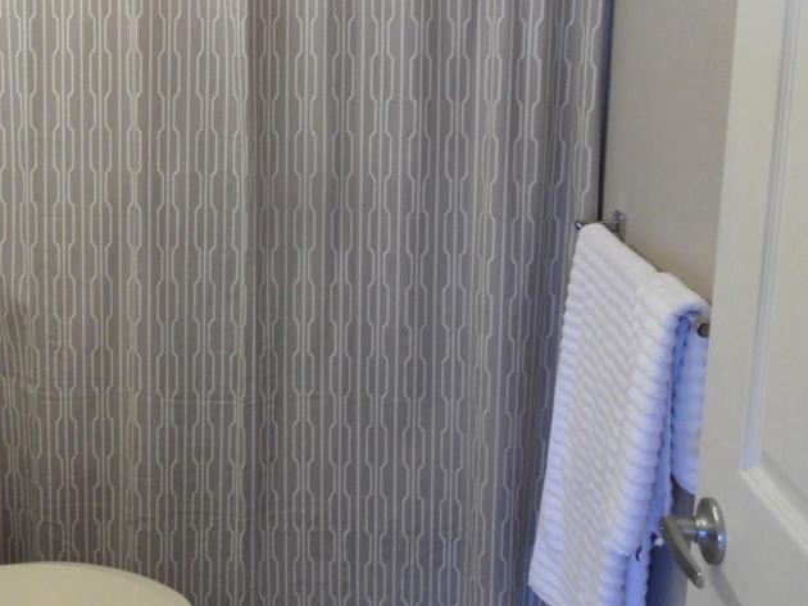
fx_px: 911
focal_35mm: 39
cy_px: 223
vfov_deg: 36.6
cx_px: 195
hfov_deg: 46.0
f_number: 3.2
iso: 200
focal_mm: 3.9
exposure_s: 1/30
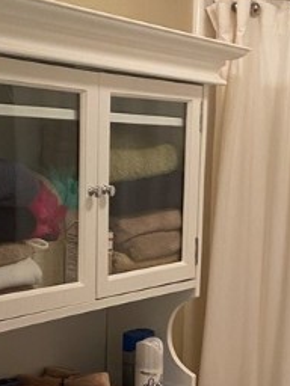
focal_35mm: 78
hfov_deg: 18.0
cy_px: 398
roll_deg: -4.2
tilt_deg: -17.2
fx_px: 871
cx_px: 346
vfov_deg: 23.8
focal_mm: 4.25
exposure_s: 1/60
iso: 125
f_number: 1.8
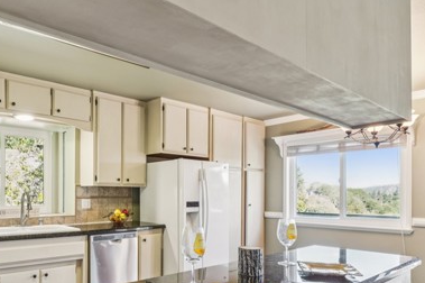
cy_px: 192
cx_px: 146
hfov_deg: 63.7
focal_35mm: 28
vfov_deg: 45.3
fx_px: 332
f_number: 13
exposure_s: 1/1.25
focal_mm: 16.7
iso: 100
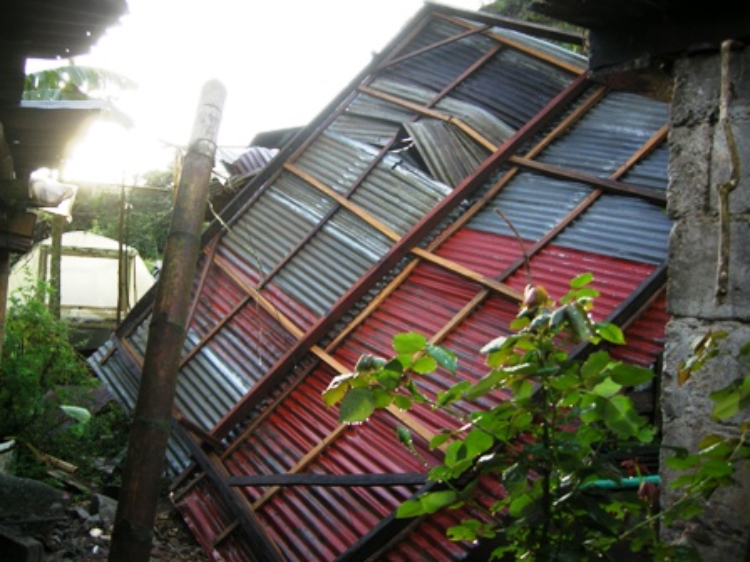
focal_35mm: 36
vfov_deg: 39.7
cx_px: 375
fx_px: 780
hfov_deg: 51.4
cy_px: 281
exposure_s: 1/85
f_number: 2.7
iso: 103
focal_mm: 7.5
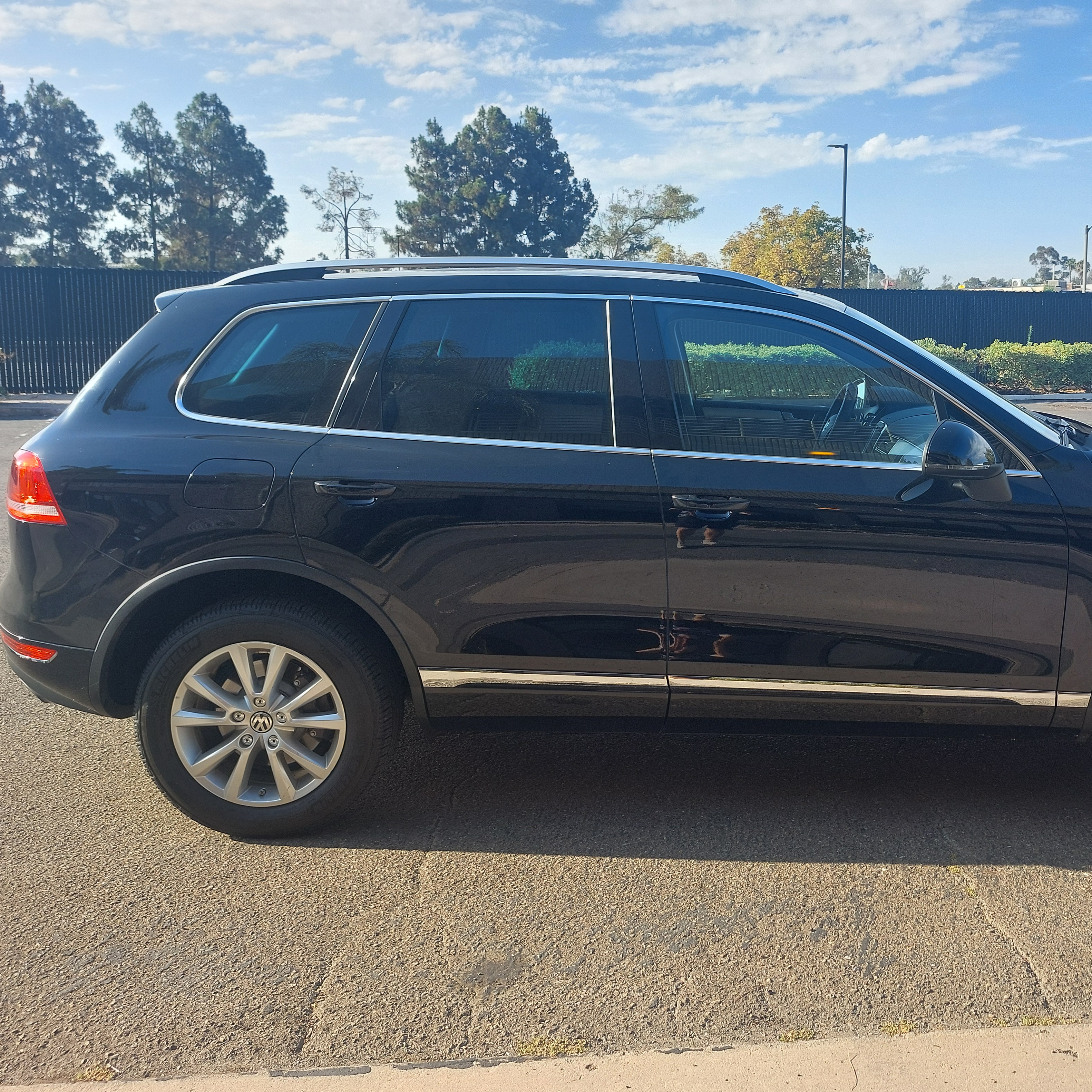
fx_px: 1106
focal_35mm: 31
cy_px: 500
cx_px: 705
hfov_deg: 51.8
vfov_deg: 52.5
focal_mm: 5.23
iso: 25
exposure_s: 1/427
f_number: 1.8
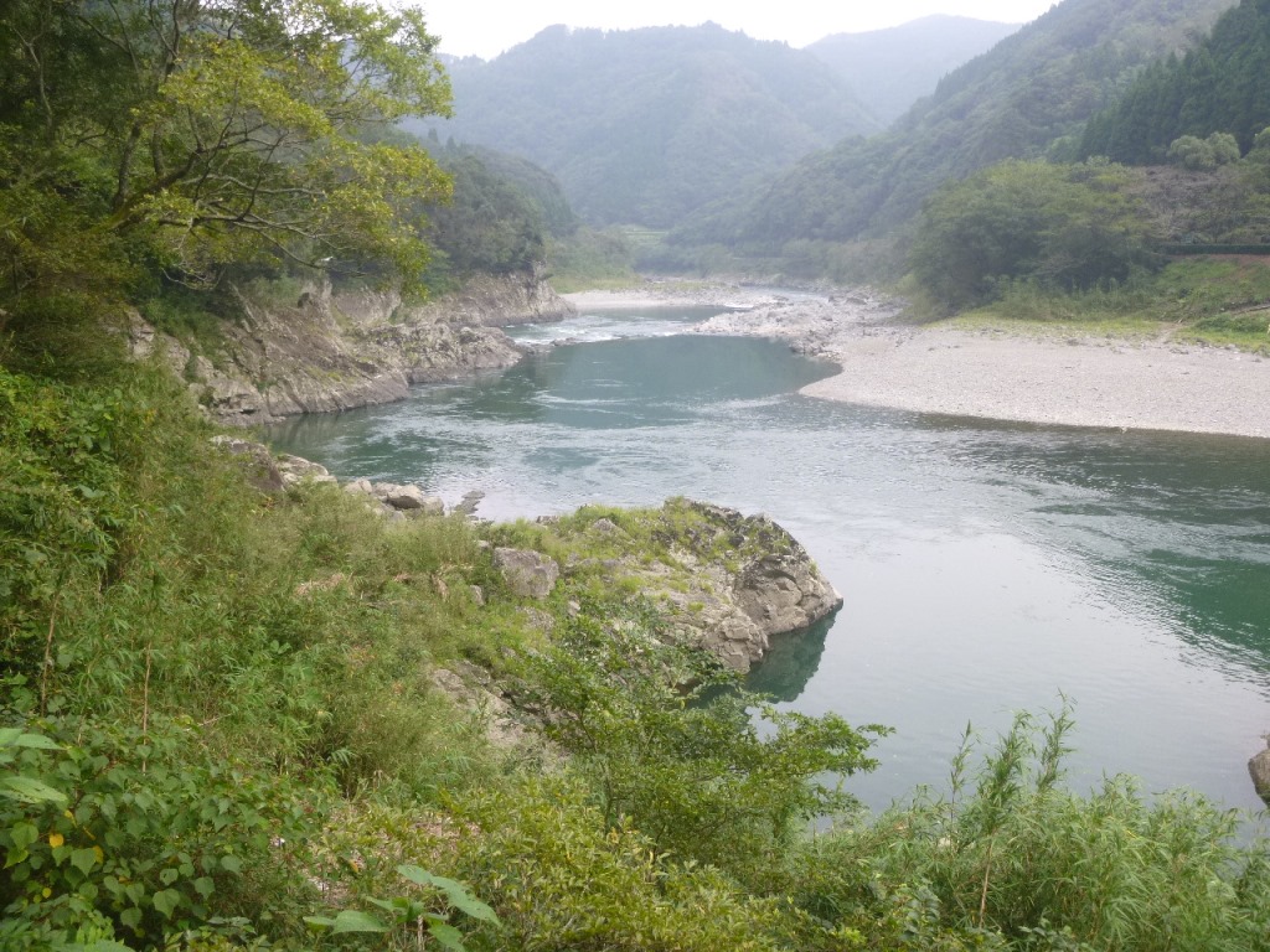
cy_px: 476
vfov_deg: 45.4
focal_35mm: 31
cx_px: 635
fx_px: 1137
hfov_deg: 58.4
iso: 100
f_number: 4.2
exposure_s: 1/125
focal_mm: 5.5
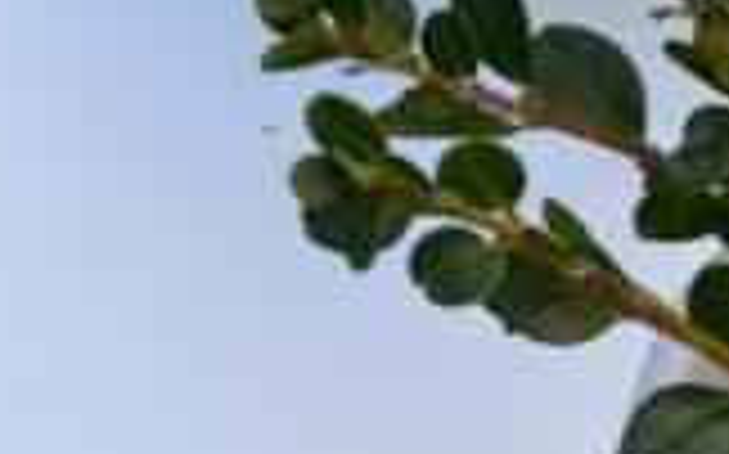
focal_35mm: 136
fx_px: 2700
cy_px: 521
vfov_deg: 9.5
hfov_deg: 14.0
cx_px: 1215
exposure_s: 1/125
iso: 320
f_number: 5.6
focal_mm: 24
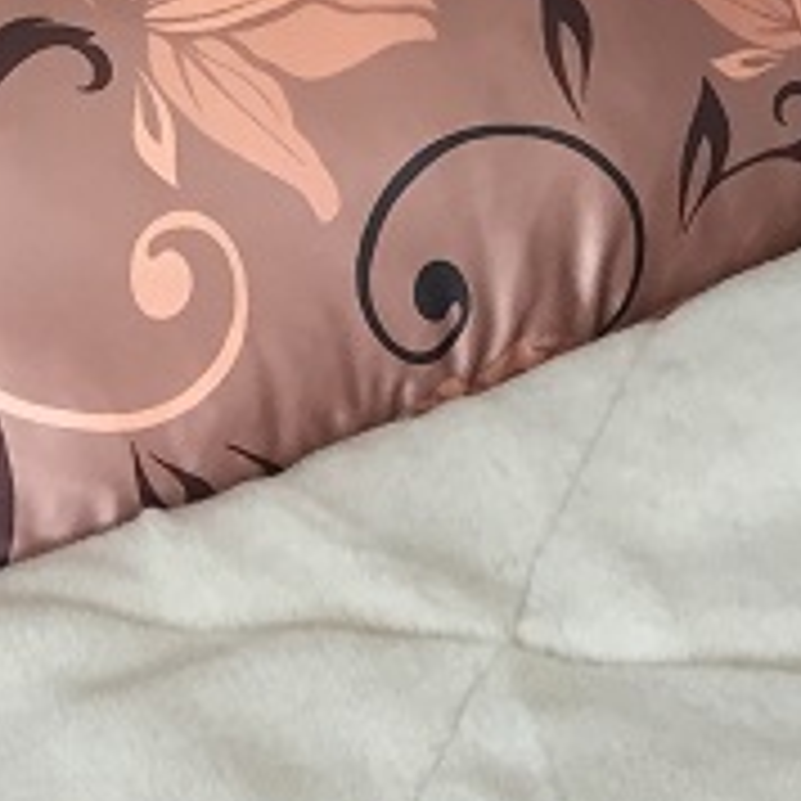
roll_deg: +11.5
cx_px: 126
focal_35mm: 115
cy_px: 1210
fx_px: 3011
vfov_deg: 14.2
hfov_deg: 15.0
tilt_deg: -42.6
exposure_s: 1/33
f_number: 2.2
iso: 100
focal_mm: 4.15
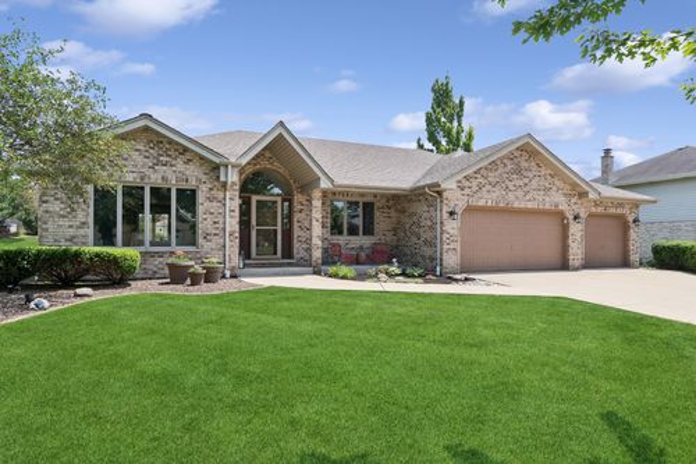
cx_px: 348
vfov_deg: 63.2
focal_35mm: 20
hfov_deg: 85.4
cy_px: 232
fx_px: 377
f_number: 8
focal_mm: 13
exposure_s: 1/400
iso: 250
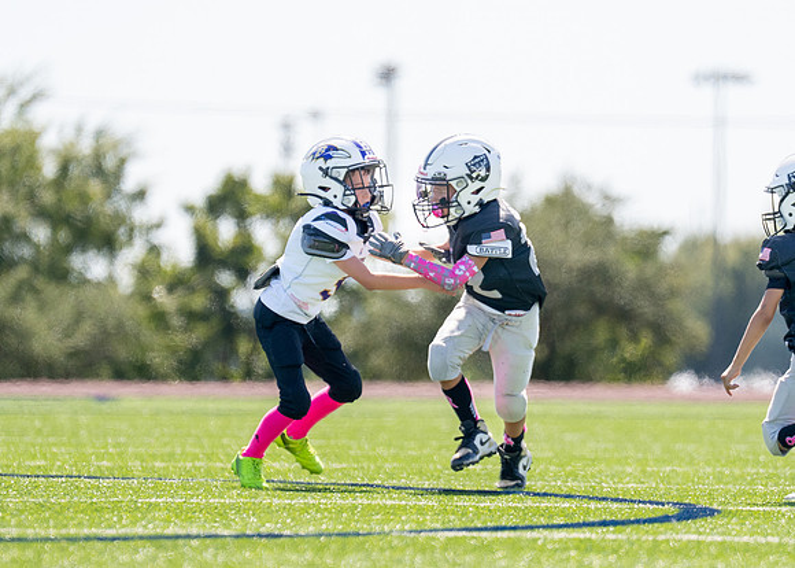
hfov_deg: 4.8
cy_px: 316
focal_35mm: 417
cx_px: 445
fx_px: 9410
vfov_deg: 3.5
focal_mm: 200
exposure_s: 1/3200
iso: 250
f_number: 2.8
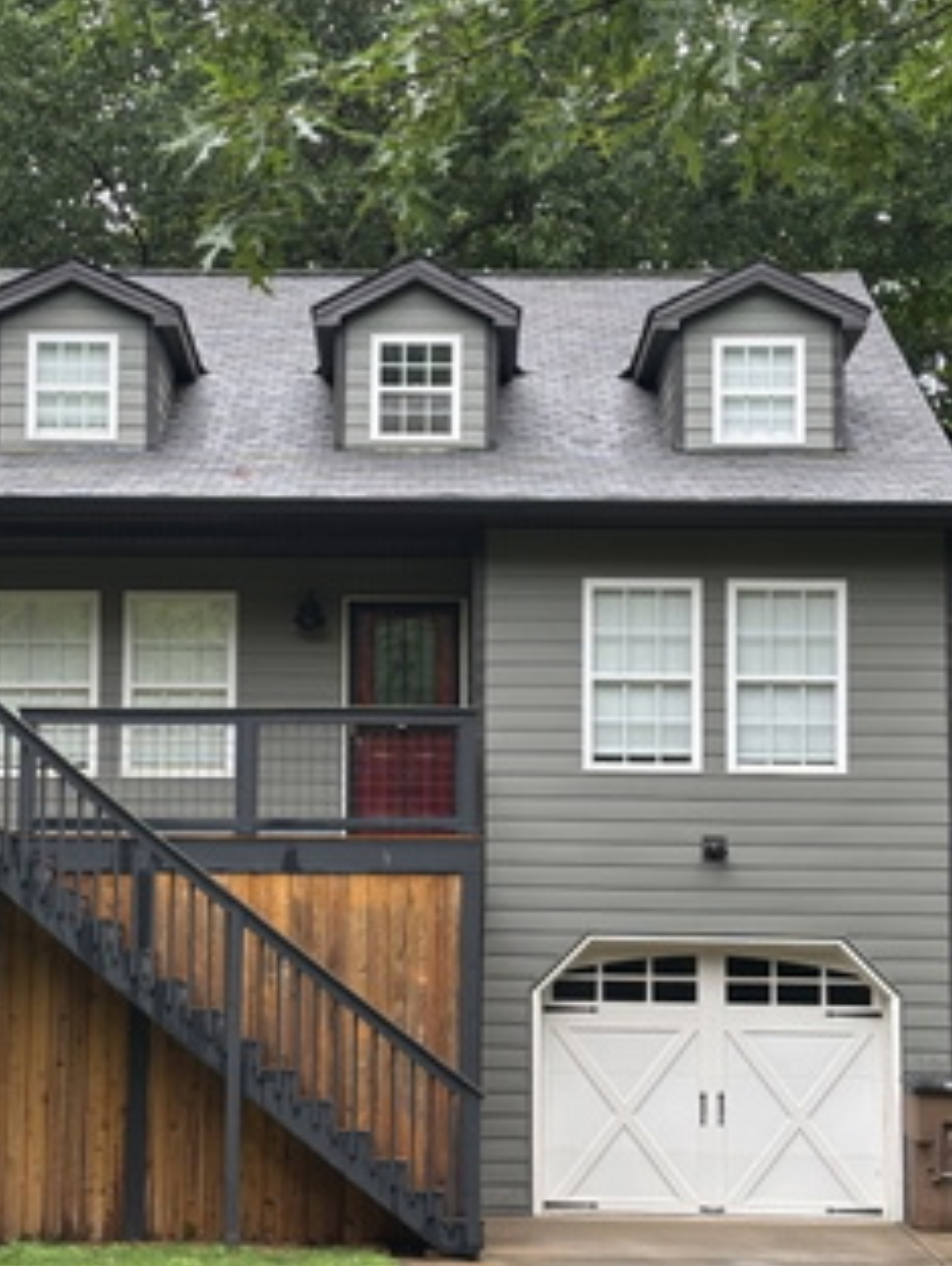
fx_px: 3257
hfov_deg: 16.6
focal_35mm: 89
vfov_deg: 22.0
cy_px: 686
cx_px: 382
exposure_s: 1/169
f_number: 1.6
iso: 32
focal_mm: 5.96
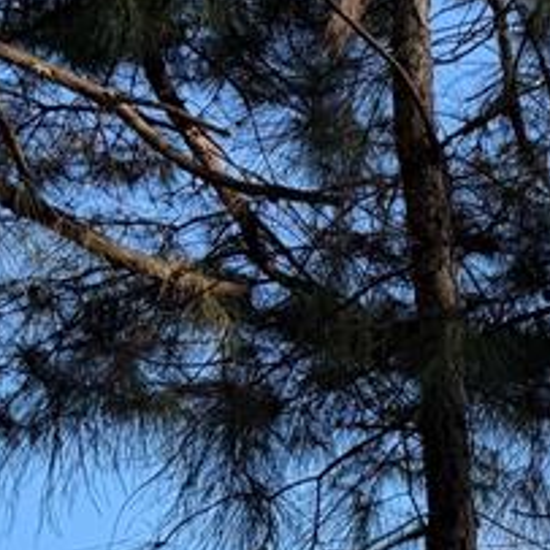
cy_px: 664
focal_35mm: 107
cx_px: 1200
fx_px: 1923
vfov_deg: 15.7
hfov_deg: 13.3
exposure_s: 1/2000
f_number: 1.78
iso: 80
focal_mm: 6.76
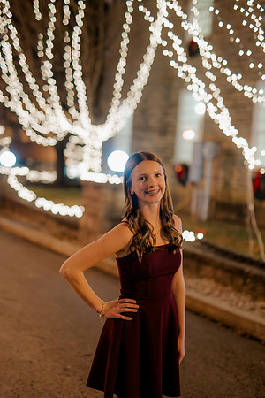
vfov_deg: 39.6
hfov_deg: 27.0
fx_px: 552
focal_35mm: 50
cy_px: 199
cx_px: 132
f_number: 1.4
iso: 2500
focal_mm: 50
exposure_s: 1/200
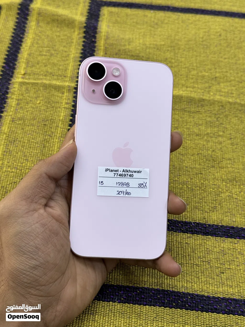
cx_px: 122
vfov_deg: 39.7
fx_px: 453
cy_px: 164
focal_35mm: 48
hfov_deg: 30.3
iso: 80
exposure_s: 1/100
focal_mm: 6.76
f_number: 1.78
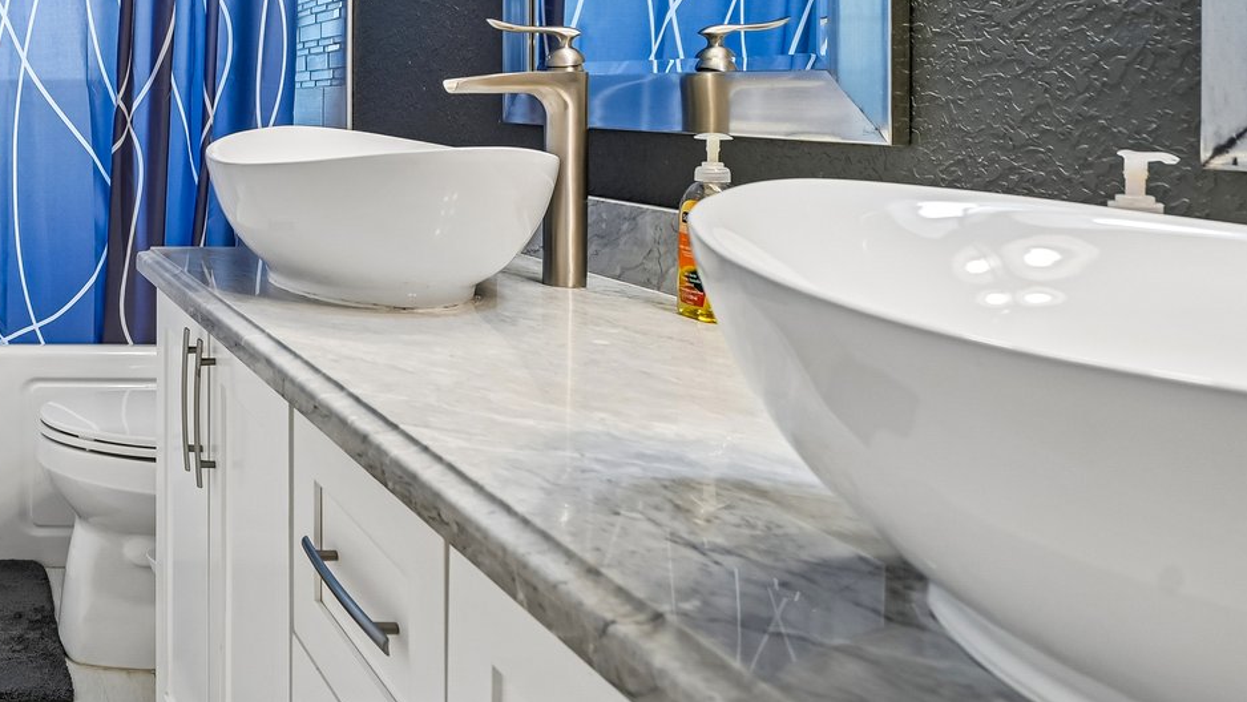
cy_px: 104
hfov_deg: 47.0
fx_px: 1058
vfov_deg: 35.1
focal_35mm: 32
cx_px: -84
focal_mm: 14
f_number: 7.1
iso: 250
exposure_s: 1/13
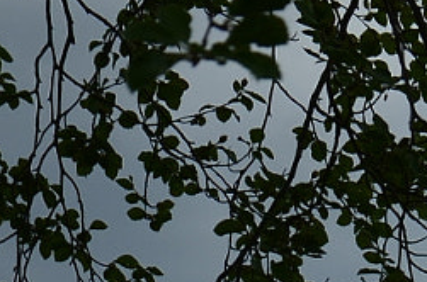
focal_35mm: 334
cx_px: 390
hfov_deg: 6.2
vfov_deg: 4.0
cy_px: 752
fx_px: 3954
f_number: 8
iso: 100
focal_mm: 35
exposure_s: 1/250
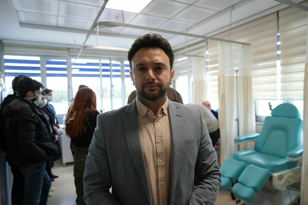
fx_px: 205
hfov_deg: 73.7
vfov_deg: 53.1
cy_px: 102
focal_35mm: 24
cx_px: 154
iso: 1000
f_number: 4
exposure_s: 1/160
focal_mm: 24
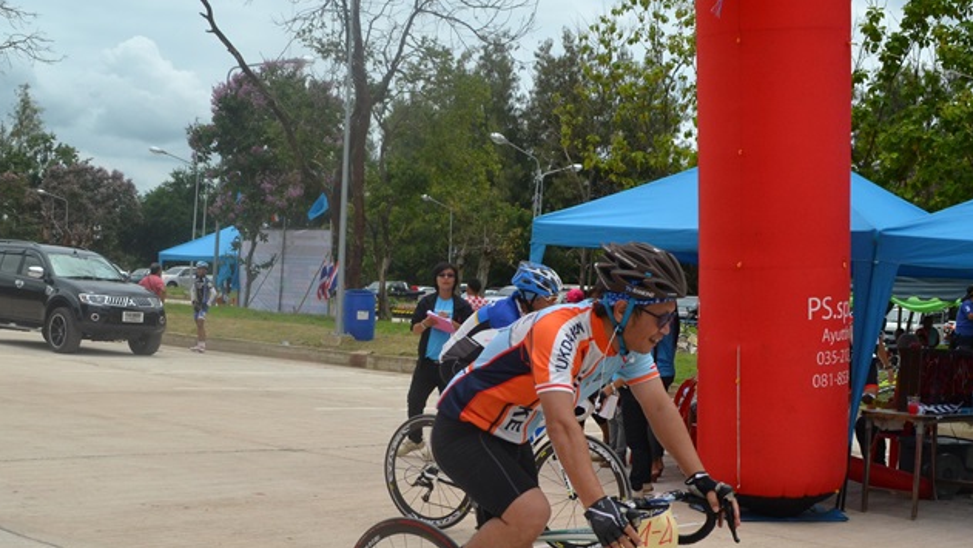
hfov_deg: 40.5
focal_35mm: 51
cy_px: 402
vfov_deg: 23.3
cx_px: 444
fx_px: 1316
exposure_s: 1/2000
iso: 400
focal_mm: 20
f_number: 6.3
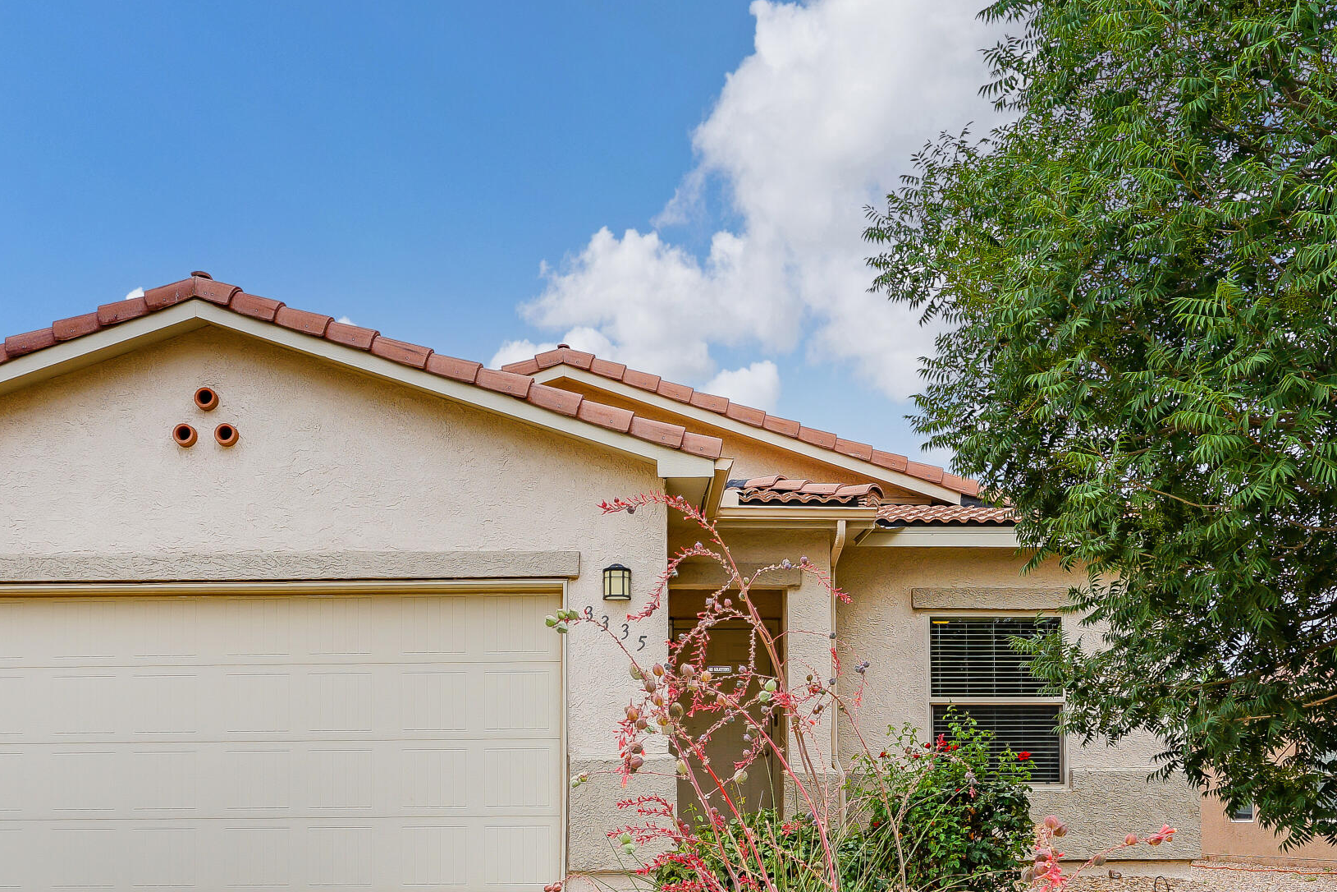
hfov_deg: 54.4
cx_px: 631
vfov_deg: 36.2
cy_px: 747
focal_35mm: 35
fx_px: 1300
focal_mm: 19
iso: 100
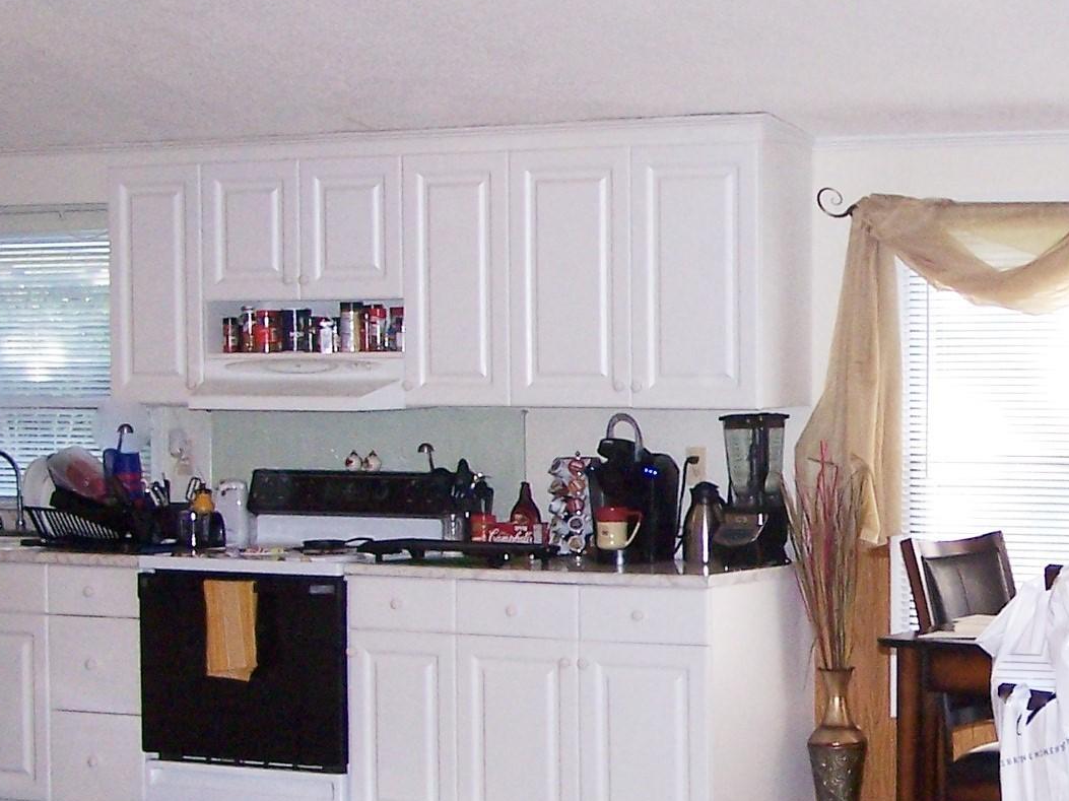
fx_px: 2871
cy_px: 445
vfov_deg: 15.9
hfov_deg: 20.5
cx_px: 1015
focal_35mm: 93
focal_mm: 6.3
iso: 140
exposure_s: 1/60
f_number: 2.8
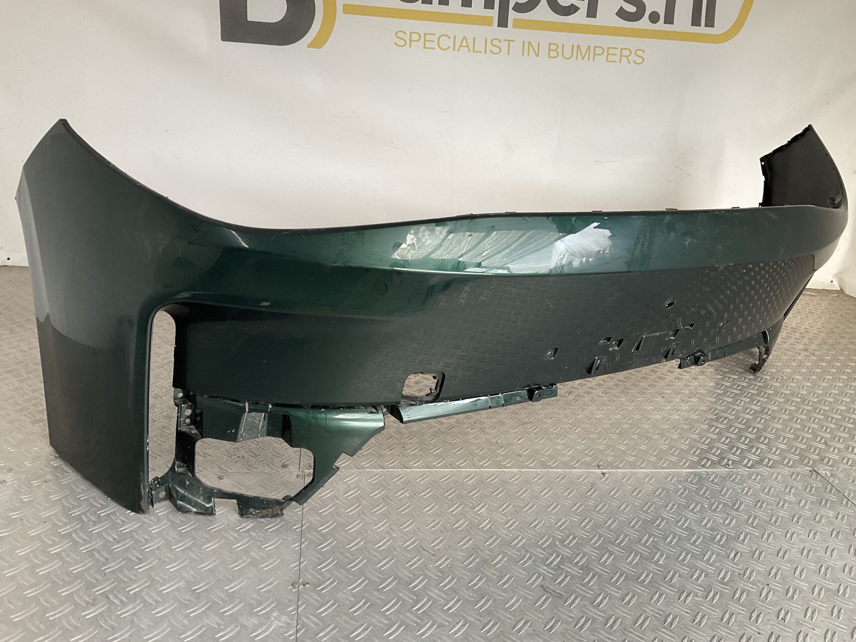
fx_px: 717
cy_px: 321
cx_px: 428
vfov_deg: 48.2
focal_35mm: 29
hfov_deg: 61.7
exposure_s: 1/120
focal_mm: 3
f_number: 1.8
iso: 50
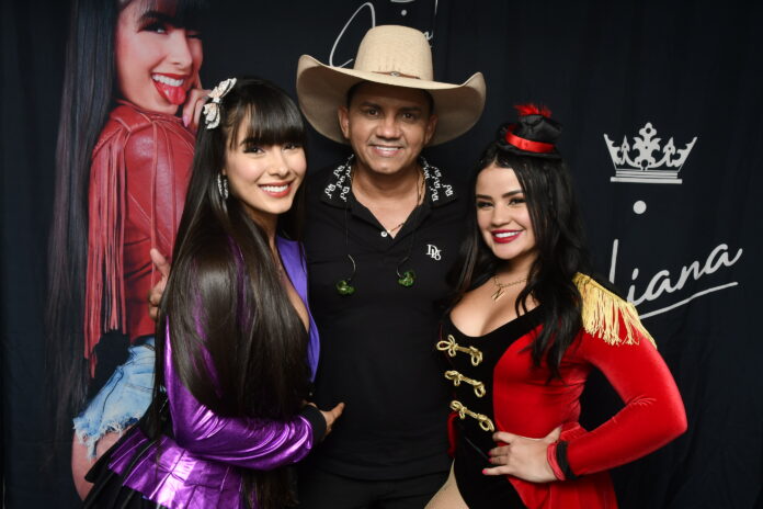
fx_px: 699
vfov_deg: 40.0
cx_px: 382
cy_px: 254
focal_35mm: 33
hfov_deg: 57.2
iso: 500
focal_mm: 22
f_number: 10
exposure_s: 1/250
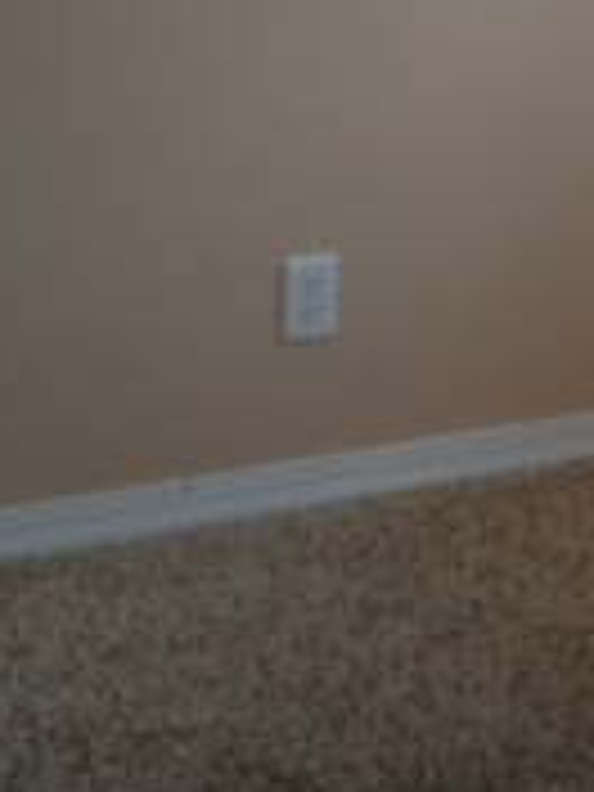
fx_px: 2906
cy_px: -230
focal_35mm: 127
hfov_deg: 10.9
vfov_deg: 14.9
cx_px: 1062
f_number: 2.4
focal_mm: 4.28
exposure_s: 1/20
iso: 50
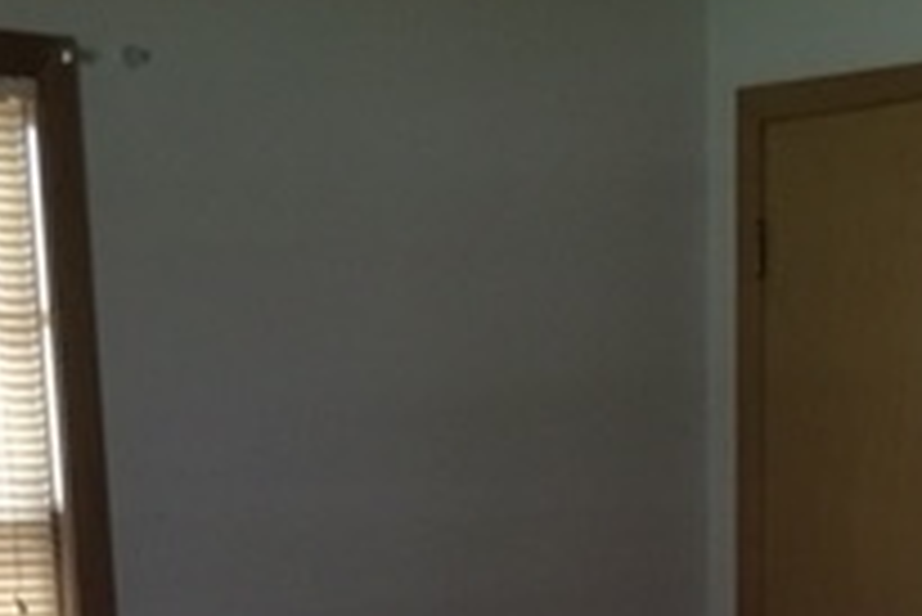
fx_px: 2409
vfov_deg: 13.4
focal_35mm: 94
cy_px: 1016
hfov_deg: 21.2
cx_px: 828
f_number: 2.2
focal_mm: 4.15
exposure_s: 1/15
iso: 320
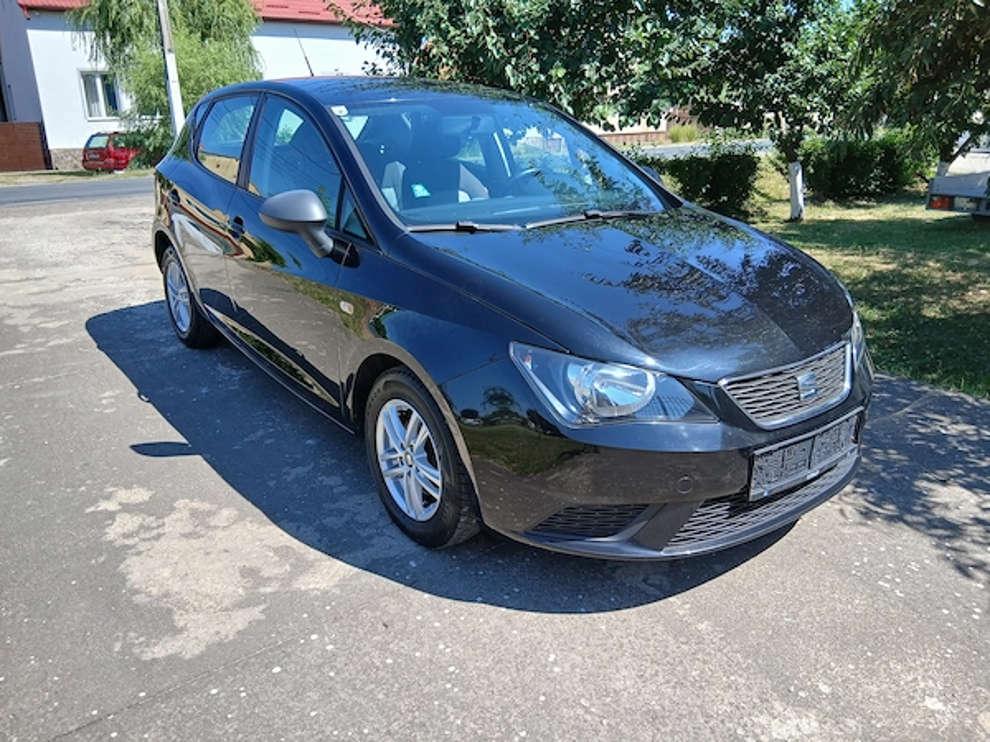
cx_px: 495
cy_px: 371
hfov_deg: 67.3
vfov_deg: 53.1
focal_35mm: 26
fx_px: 744
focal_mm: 3.98
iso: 20
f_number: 1.8
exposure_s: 1/236
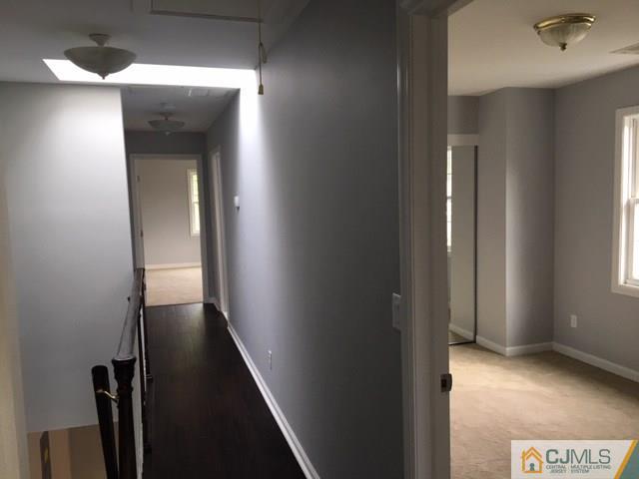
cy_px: 240
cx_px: 320
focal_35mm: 29
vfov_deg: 48.2
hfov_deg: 61.7
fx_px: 535
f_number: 2.2
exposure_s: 1/30
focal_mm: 4.15
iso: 32
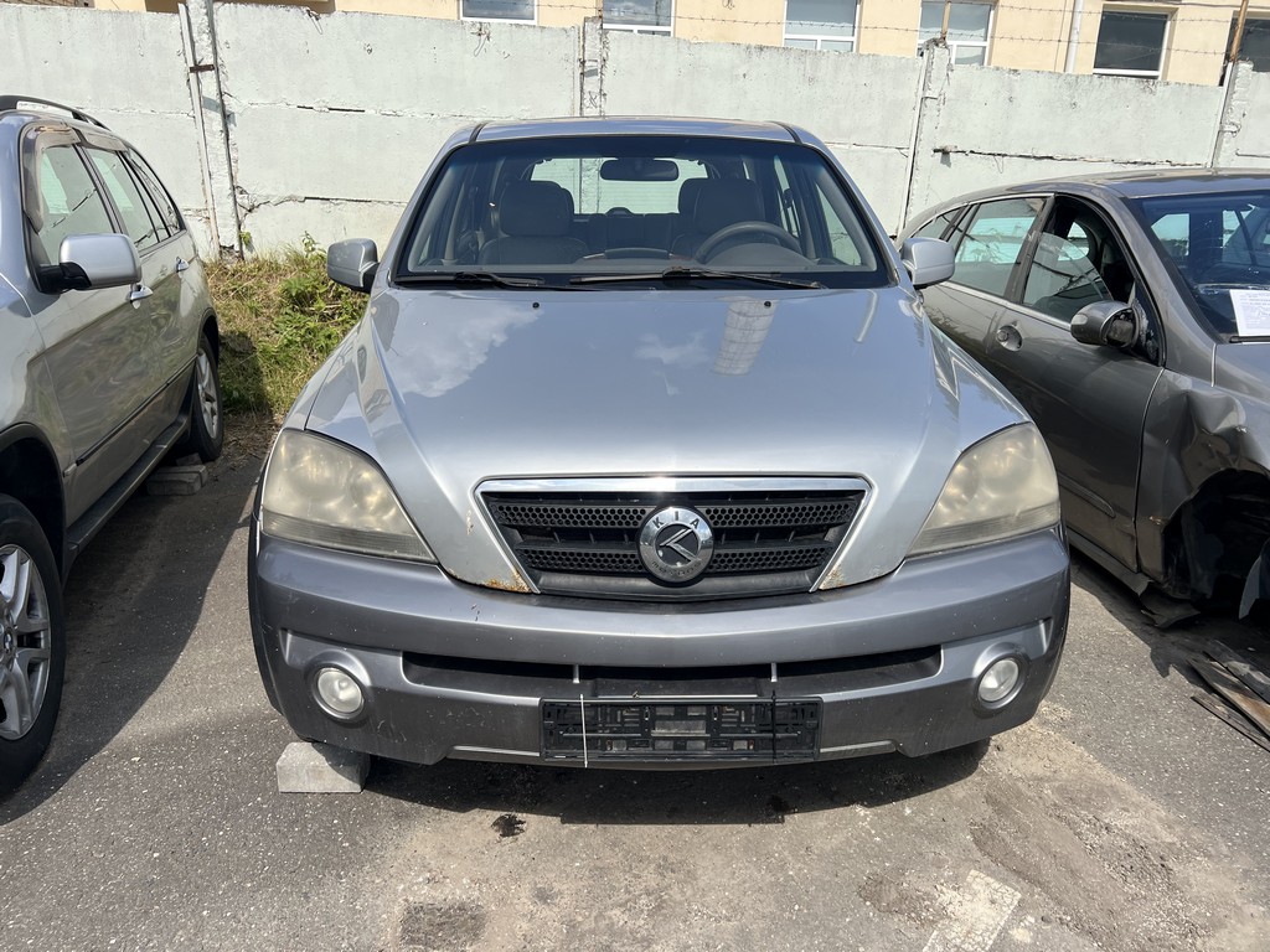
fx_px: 954
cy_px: 476
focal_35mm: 26
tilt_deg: -16.2
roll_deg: -1.8
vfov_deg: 53.1
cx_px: 635
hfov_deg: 67.3
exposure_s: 1/3968
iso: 50
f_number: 1.5
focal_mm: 5.7
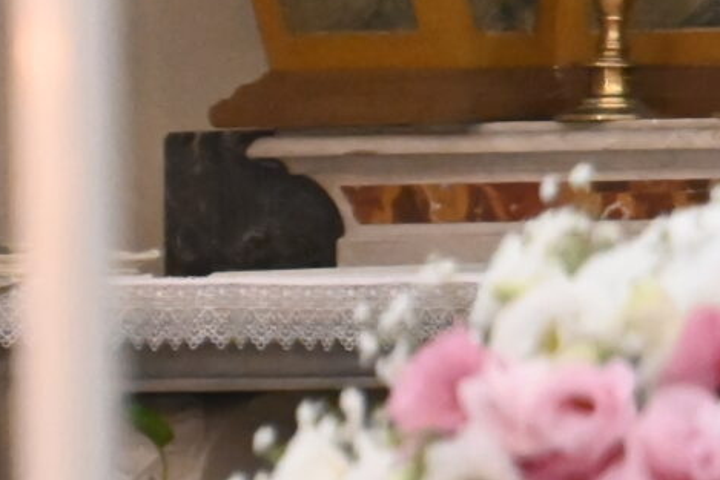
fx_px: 12763
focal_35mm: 638
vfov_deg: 2.1
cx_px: 1164
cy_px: -737
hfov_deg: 3.2
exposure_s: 1/60
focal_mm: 78
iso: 5600
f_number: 5.3
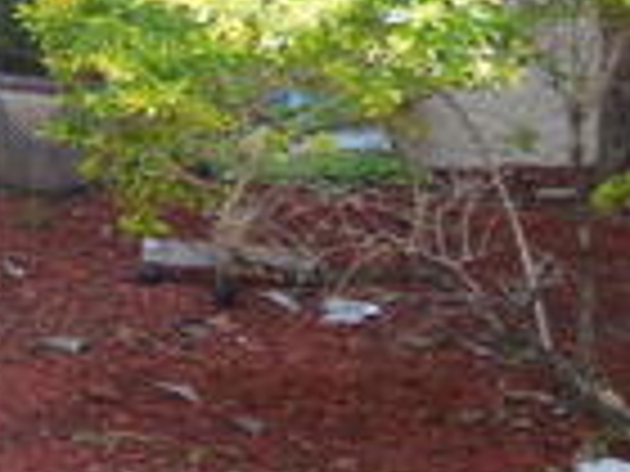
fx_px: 2166
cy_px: 13
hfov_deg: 13.8
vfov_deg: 12.3
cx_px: -659
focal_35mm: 119
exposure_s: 1/500
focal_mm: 4.5
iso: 125
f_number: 3.1
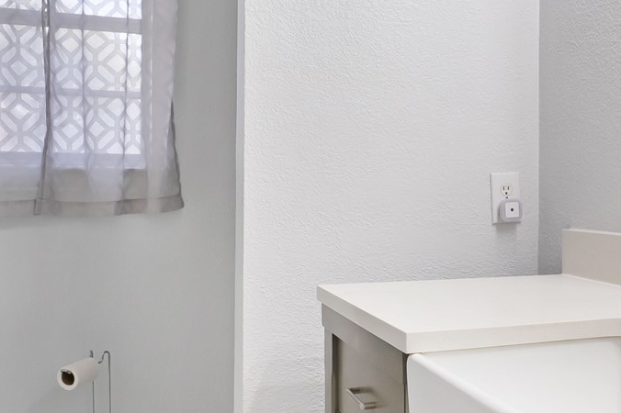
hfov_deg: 42.6
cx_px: 449
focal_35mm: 45
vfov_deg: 29.8
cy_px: 204
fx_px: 776
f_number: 9
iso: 500
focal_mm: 14
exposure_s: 1/30
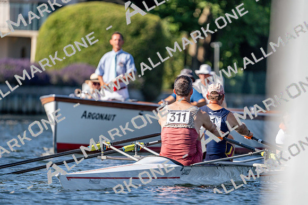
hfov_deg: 4.3
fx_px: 4090
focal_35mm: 478
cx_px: 154
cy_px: 102
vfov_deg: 2.9
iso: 320
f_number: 6.3
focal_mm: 478
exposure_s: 1/1600
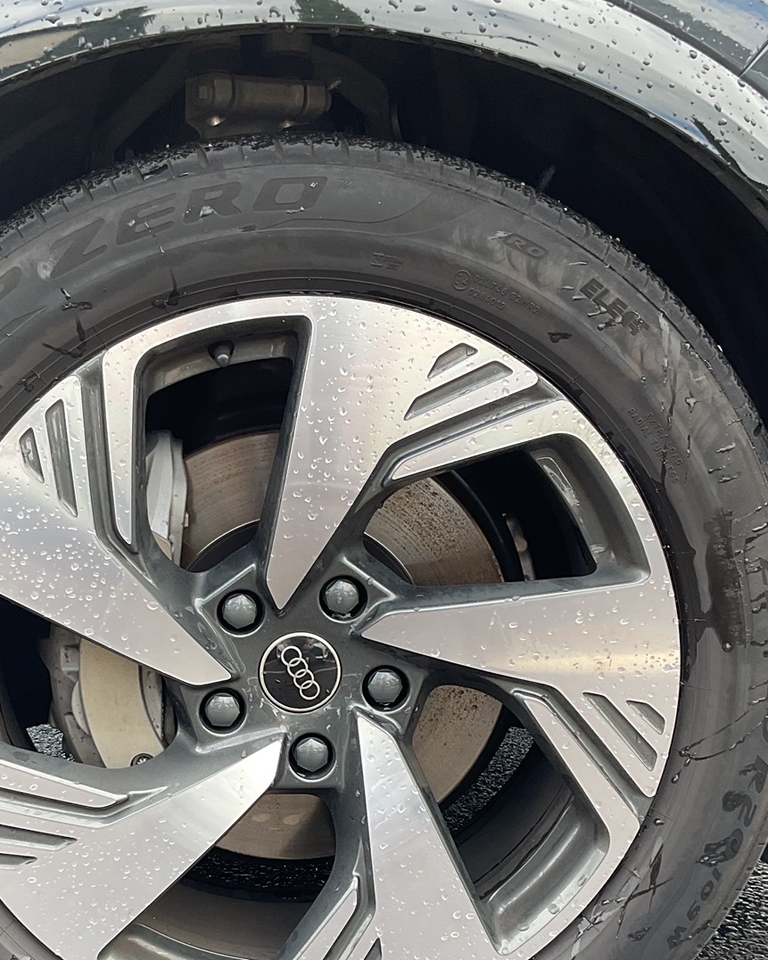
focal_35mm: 53
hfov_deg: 28.5
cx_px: 293
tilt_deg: -12.9
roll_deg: -0.1
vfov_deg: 35.0
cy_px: 653
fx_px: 1506
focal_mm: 3
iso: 20
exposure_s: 1/100
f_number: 1.8
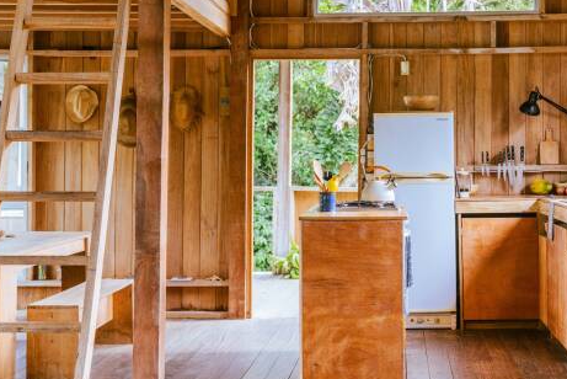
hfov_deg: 31.9
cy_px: 118
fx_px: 977
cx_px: 415
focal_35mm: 62
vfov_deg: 21.8
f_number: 4
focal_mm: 39
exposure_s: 1/10
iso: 320
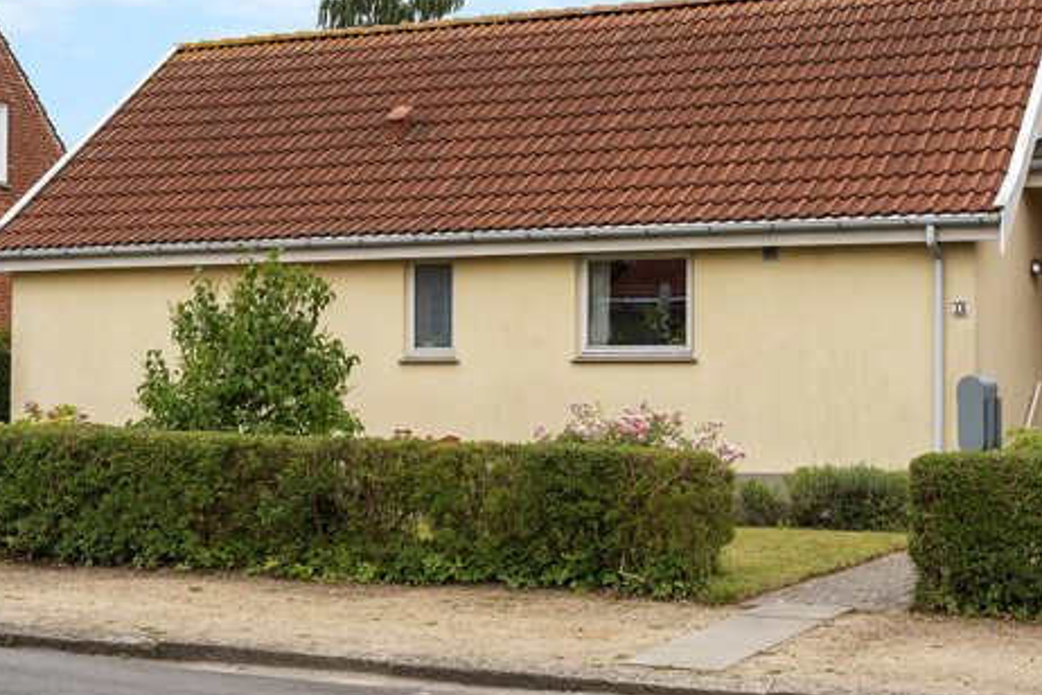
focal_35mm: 61
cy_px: 296
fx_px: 1765
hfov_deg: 32.8
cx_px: 609
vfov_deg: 22.2
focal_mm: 47
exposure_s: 1/200
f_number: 8
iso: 200
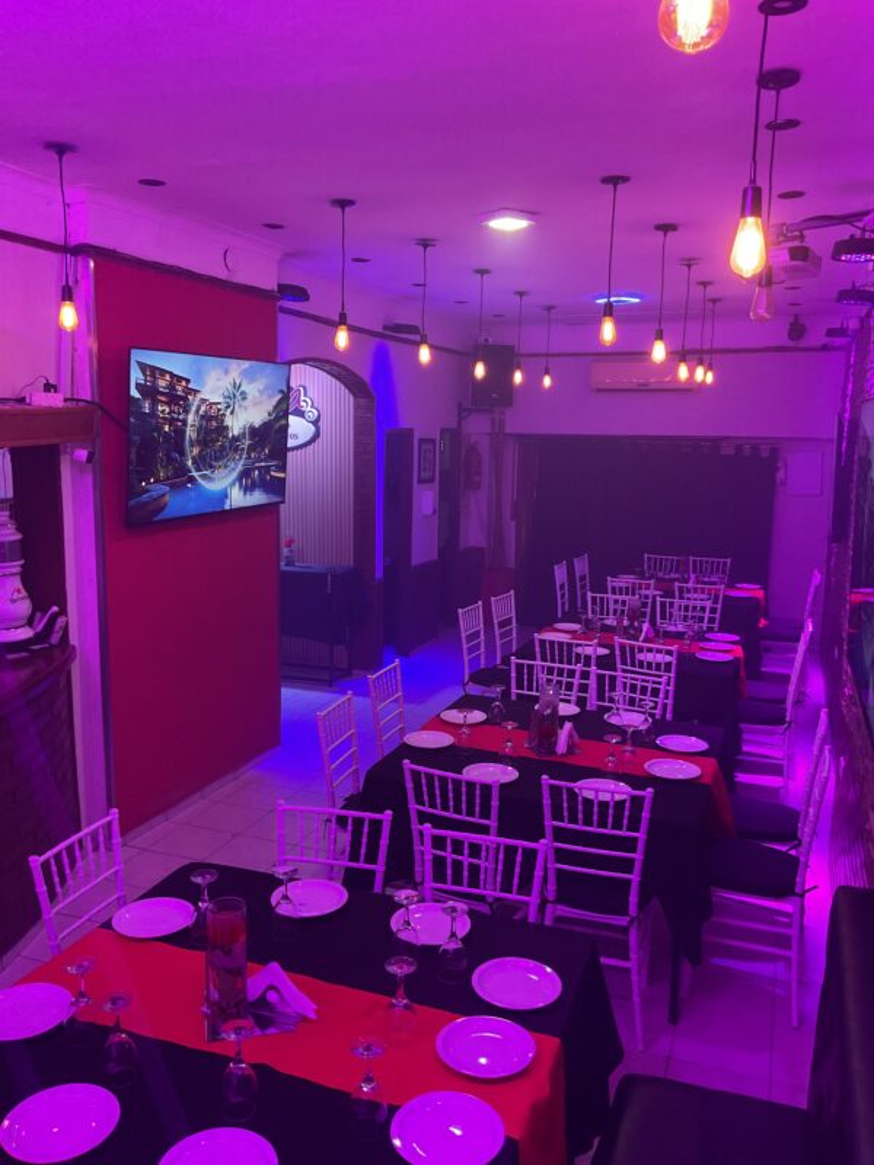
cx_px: 437
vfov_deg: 61.7
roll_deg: -0.5
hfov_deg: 48.2
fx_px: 976
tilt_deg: -10.4
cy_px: 582
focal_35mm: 29
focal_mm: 3
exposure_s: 1/40
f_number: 1.8
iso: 250
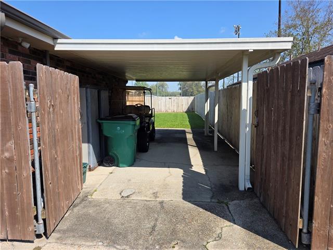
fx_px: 221
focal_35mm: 23
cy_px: 125
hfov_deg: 73.9
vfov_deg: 58.9
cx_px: 166
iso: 80
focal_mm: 6.3
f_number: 1.7
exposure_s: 1/4333
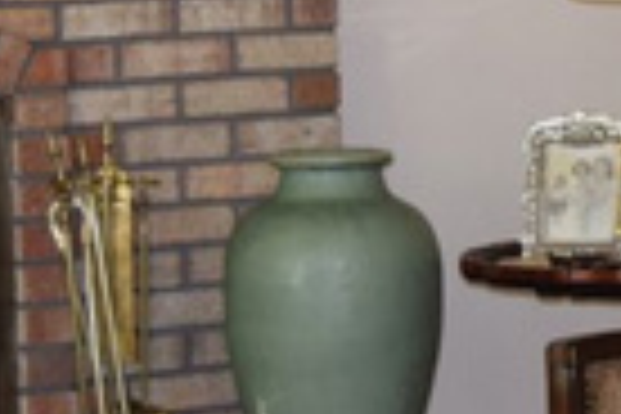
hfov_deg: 10.4
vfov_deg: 7.1
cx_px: 801
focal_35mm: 194
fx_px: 3346
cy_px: 50
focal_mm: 28
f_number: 4.2
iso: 900
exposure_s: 1/60
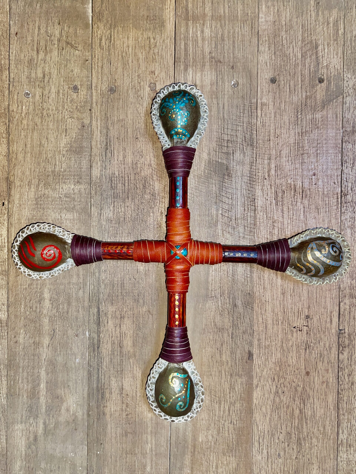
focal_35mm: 26
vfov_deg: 67.3
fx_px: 357
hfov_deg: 53.1
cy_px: 237
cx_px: 178
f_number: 1.5
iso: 64
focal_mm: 5.7
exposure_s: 1/63
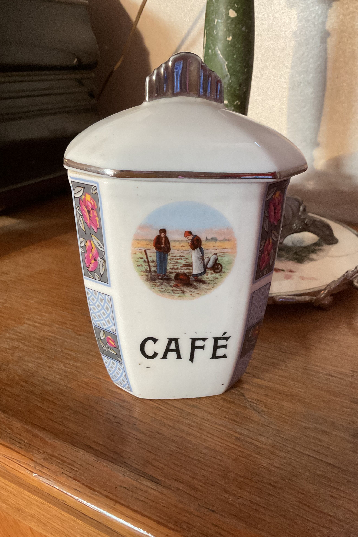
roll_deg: +0.5
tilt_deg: -23.2
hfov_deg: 42.3
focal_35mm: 31
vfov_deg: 60.3
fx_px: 462
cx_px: 190
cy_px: 261
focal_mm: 3
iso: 160
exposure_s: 1/50
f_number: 1.8
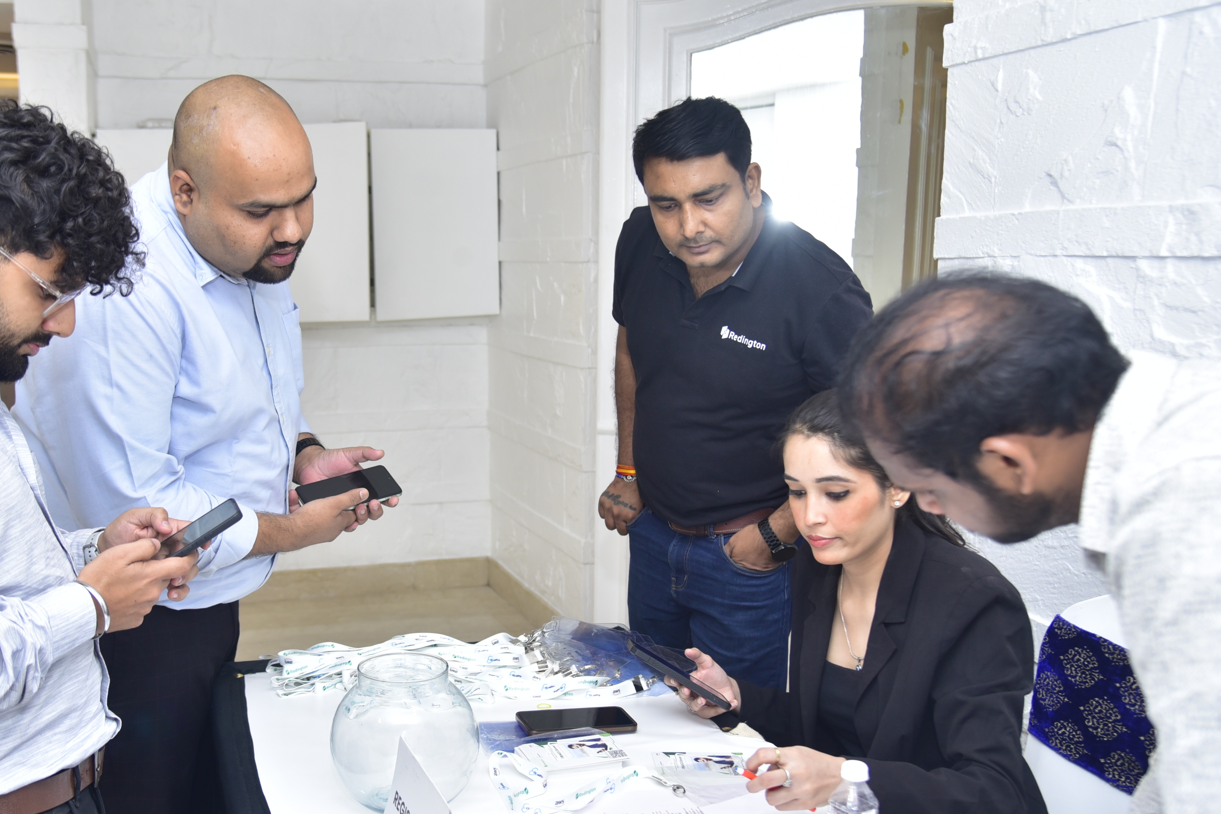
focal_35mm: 39
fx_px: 1323
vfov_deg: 34.1
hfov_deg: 49.1
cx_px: 468
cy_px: 470
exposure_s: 1/125
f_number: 4
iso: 500
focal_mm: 30
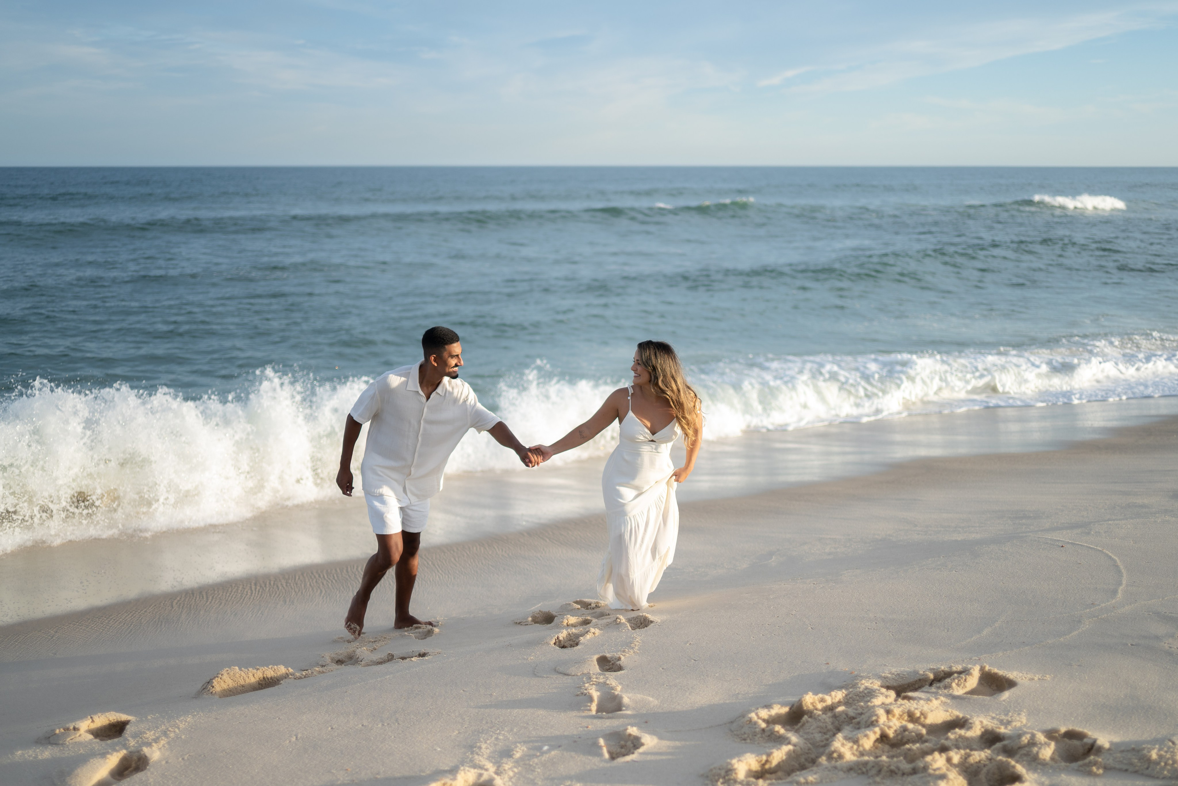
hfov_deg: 51.8
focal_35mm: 37
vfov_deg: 35.9
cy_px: 392
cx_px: 608
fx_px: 1212
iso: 64
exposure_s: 1/2500
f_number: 1.4
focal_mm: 35
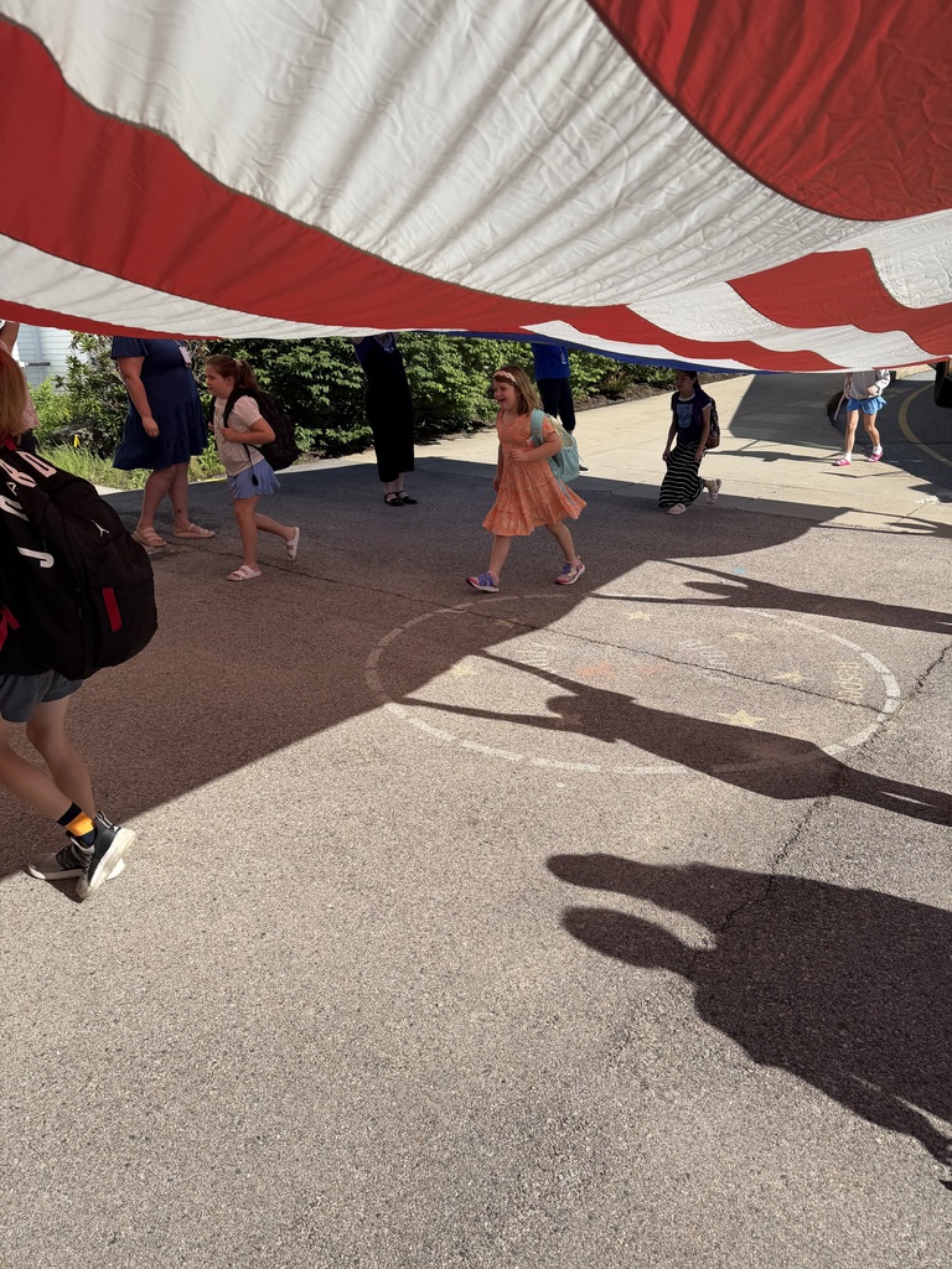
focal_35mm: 24
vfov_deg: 71.6
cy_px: 634
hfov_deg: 56.8
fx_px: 880
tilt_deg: -17.2
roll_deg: +2.6
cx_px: 476
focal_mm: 6.76
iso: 80
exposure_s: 1/4975
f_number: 1.78
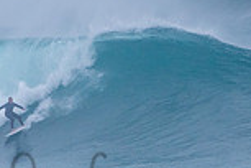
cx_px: 63
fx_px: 16209
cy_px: 140
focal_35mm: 2325
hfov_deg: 0.9
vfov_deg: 0.6
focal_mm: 500
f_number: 5.6
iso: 450
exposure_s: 1/1250
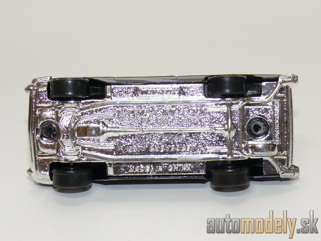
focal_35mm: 110
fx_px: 1020
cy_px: 120
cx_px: 160
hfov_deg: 17.9
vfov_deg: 13.5
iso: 100
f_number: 4
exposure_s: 1/30
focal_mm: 14
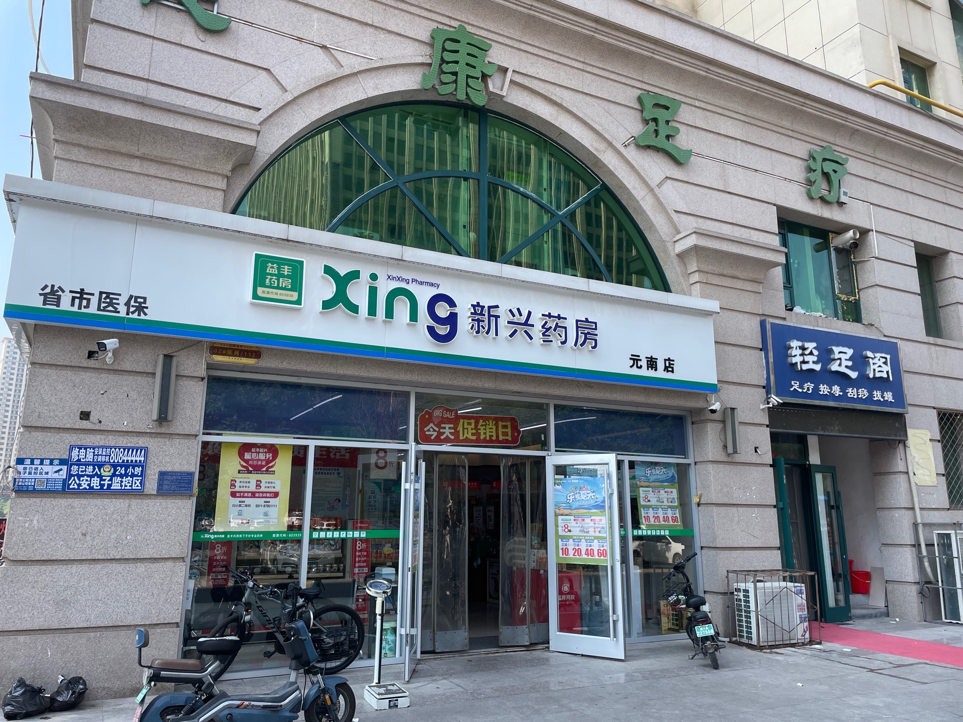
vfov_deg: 53.1
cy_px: 361
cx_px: 482
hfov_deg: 67.3
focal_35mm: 26
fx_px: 723
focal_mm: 4.2
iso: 50
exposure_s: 1/1114
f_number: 1.6
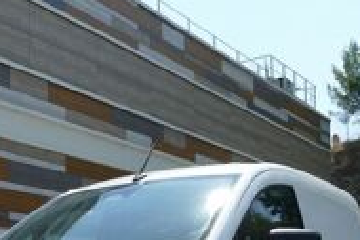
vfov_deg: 19.6
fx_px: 660
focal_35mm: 66
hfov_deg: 29.8
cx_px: 72
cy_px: 274
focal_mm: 9.46
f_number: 2.9
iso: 125
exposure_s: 1/1600
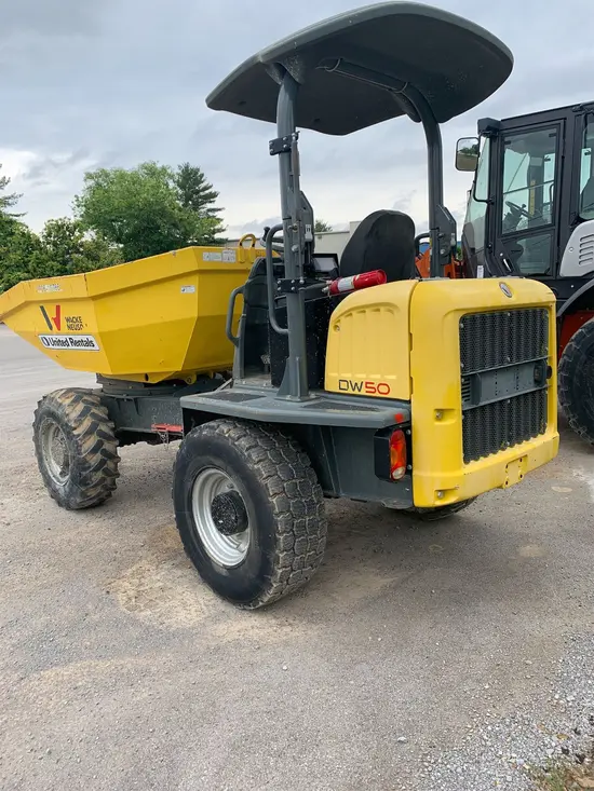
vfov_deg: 67.3
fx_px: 595
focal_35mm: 26
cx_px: 297
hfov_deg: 53.1
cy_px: 396
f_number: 1.8
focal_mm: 4.25
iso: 25
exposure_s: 1/552
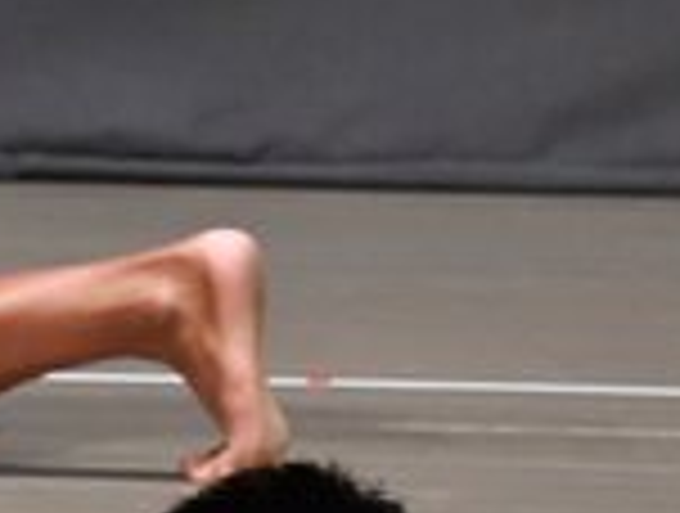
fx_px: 23255
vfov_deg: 1.3
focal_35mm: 1181
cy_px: -459
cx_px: -615
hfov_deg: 1.7
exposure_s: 1/400
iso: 6400
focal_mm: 160
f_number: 5.6
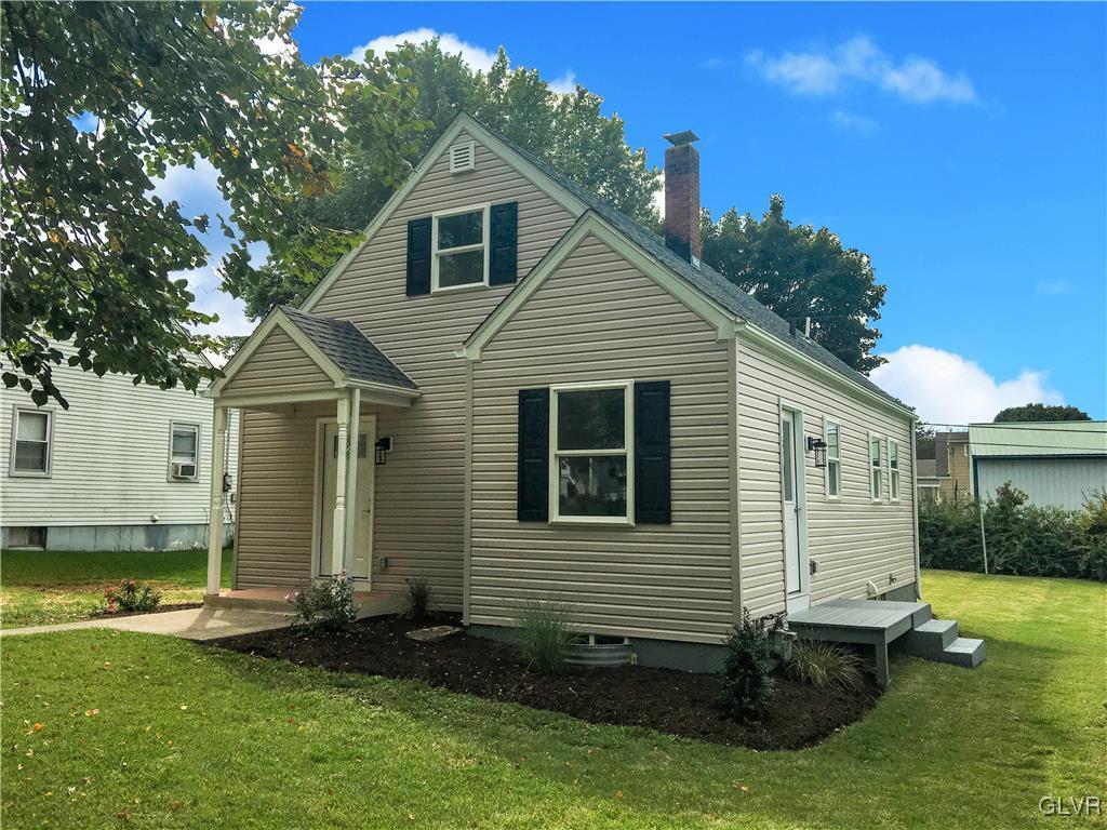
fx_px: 927
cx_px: 554
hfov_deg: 61.7
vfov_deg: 48.2
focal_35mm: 29
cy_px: 415
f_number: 2.2
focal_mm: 4.15
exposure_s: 1/2404
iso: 25
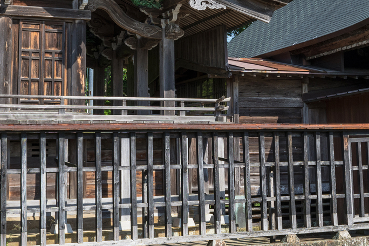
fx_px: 810
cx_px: 293
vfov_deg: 17.0
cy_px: 13
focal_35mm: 79
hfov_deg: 25.3
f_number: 7.1
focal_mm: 18
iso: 100
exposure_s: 1/320
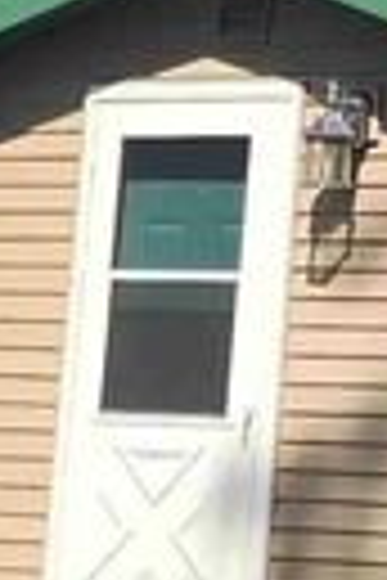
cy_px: -423
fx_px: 3064
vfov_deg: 10.3
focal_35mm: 190
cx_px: 1314
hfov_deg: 6.4
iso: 12
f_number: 1.8
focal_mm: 6.4
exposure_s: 1/559
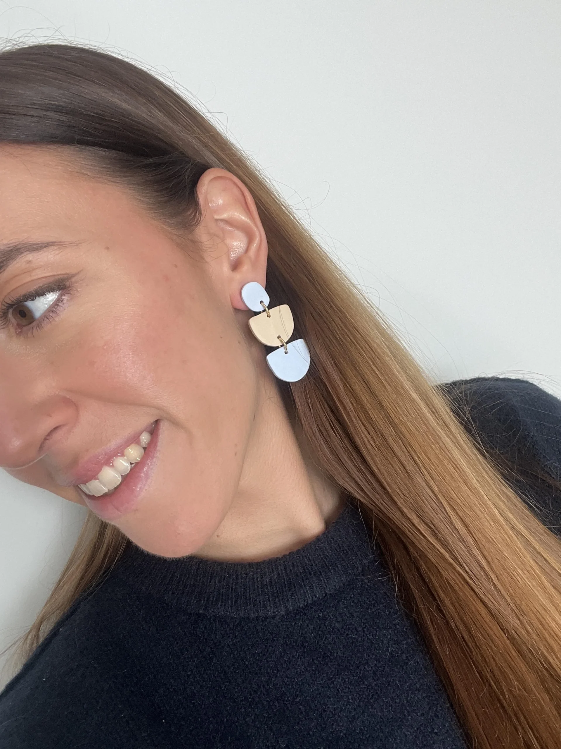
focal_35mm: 30
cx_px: 280
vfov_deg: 60.0
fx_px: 648
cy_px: 374
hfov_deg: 46.8
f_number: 2.2
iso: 100
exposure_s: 1/107
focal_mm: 2.7
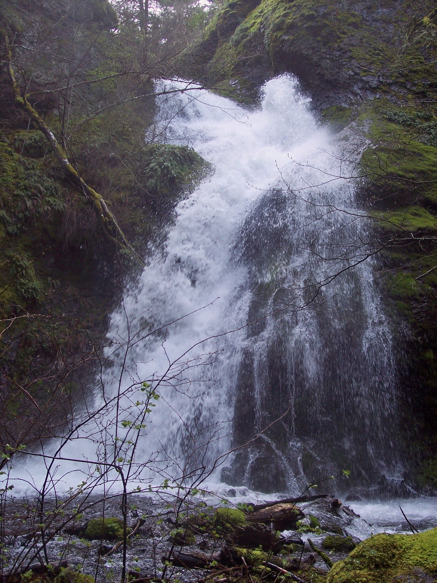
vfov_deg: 47.9
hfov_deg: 36.8
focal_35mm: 39
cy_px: 292
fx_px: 656
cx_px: 218
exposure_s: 1/125
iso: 100
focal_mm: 8
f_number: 3.4
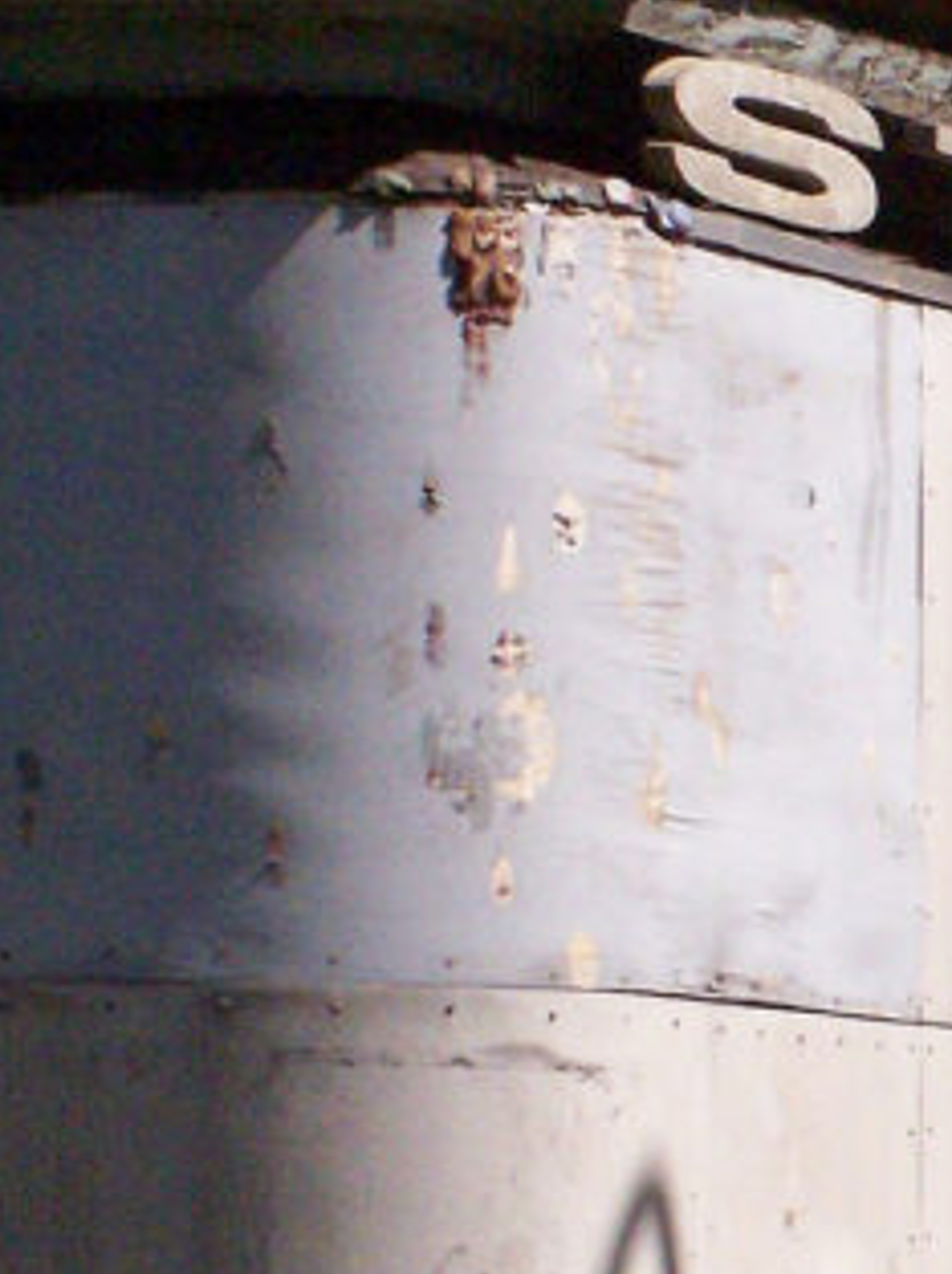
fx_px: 12640
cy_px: 1323
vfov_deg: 5.8
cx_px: 1526
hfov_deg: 4.3
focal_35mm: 344
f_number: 6.3
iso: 400
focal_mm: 17.5
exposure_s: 1/1600
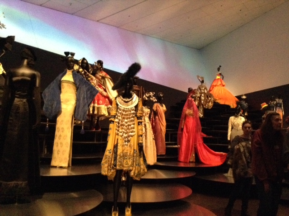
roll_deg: -2.1
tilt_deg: +5.1
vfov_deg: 42.8
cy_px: 108
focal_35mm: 33
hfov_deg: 55.4
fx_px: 275
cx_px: 144
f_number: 2.4
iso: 640
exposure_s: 1/15
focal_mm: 3.3
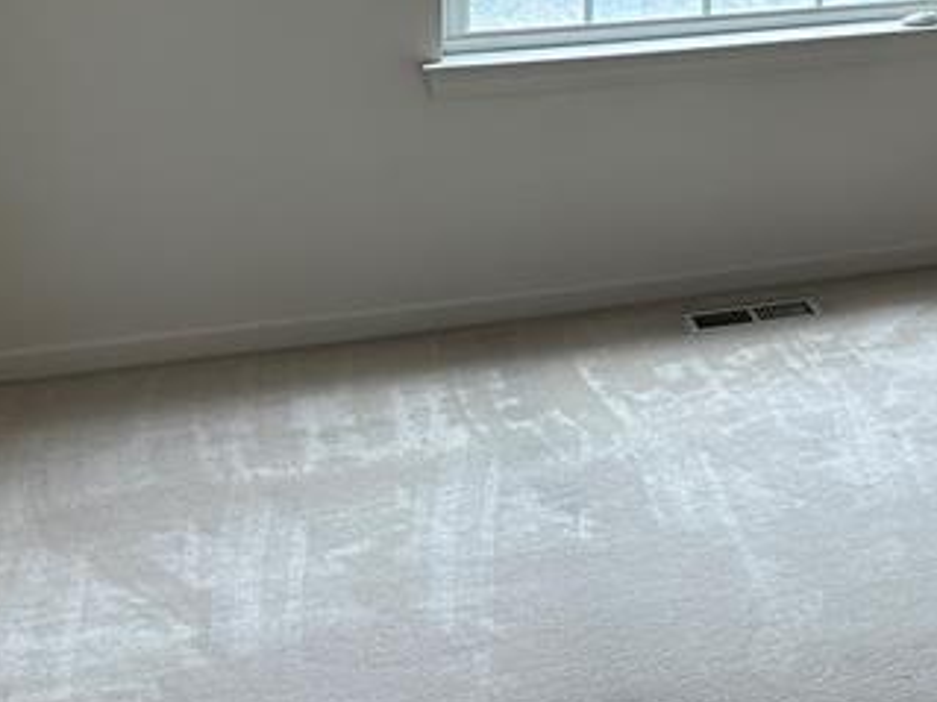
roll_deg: -1.1
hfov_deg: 22.1
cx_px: 1292
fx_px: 2083
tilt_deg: -1.3
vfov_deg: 17.4
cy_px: -314
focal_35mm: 77
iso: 100
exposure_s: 1/120
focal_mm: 6.86
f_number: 1.78
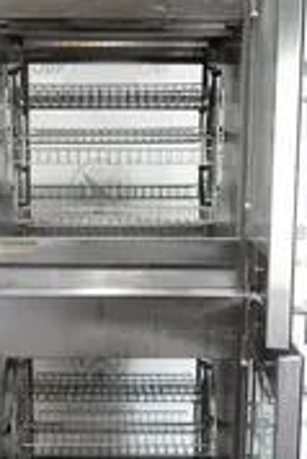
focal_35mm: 63
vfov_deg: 31.6
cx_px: 115
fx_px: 804
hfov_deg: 21.6
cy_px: 309
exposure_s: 1/30
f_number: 3.2
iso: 640
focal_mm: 10.6
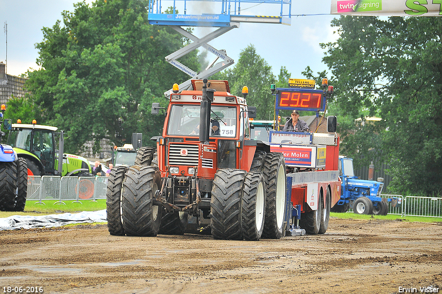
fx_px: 3219
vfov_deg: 5.2
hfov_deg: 7.9
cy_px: 147
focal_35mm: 262
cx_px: 221
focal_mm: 175
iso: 500
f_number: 5.6
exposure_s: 1/800
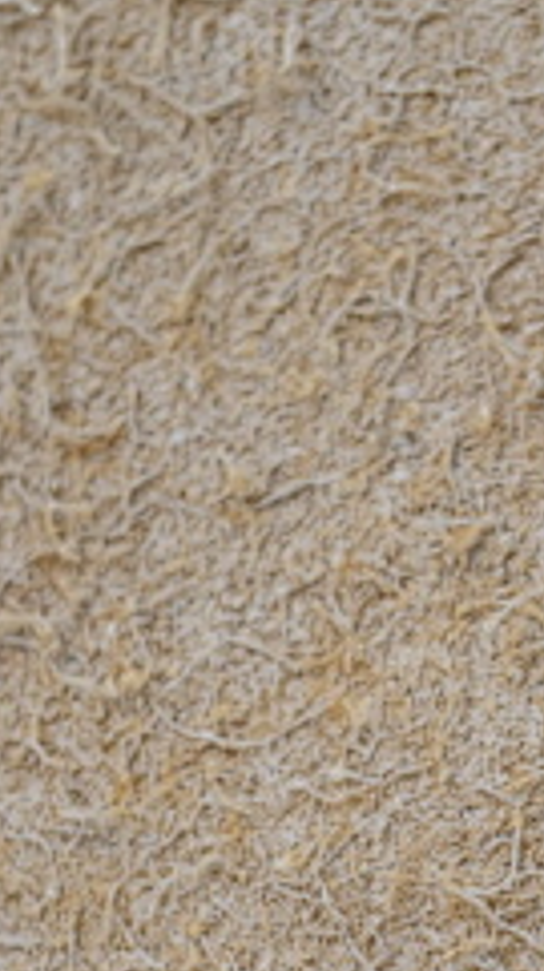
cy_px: 909
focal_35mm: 355
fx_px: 9132
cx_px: 891
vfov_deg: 6.1
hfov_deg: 3.4
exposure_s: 1/100
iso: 400
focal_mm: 102
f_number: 13
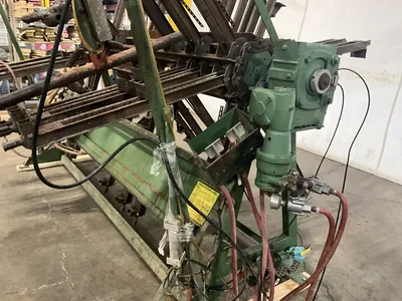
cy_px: 150
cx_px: 201
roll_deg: -2.9
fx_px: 337
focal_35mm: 29
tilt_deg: -19.7
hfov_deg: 61.7
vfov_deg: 48.2
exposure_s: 1/30
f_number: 1.8
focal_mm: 3
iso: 400
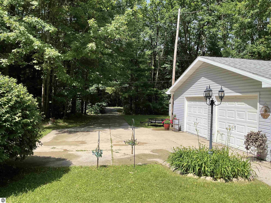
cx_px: 136
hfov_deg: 61.7
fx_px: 227
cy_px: 102
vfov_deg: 48.2
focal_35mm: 29
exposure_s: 1/1490
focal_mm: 3
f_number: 1.8
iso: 16
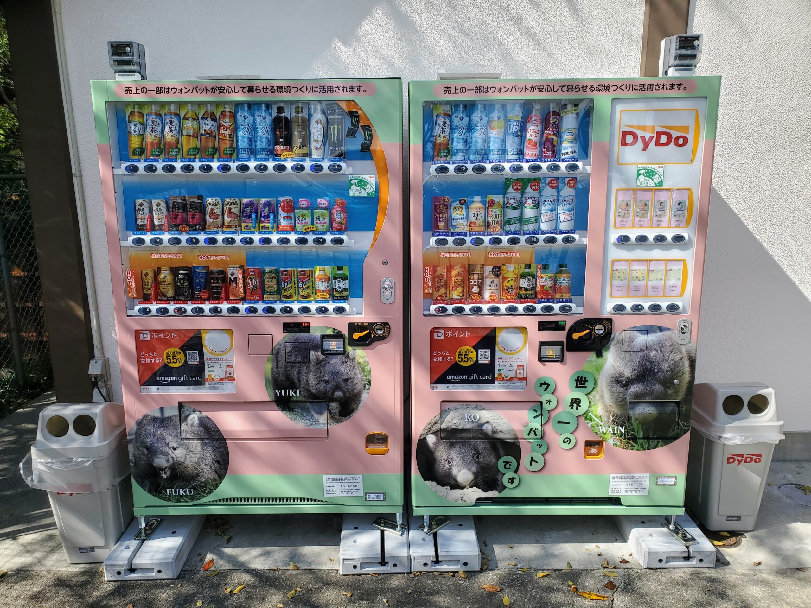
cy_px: 304
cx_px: 406
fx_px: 609
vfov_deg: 53.1
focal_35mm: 26
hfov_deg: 67.3
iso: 50
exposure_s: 1/878
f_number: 2.4
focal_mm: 4.3
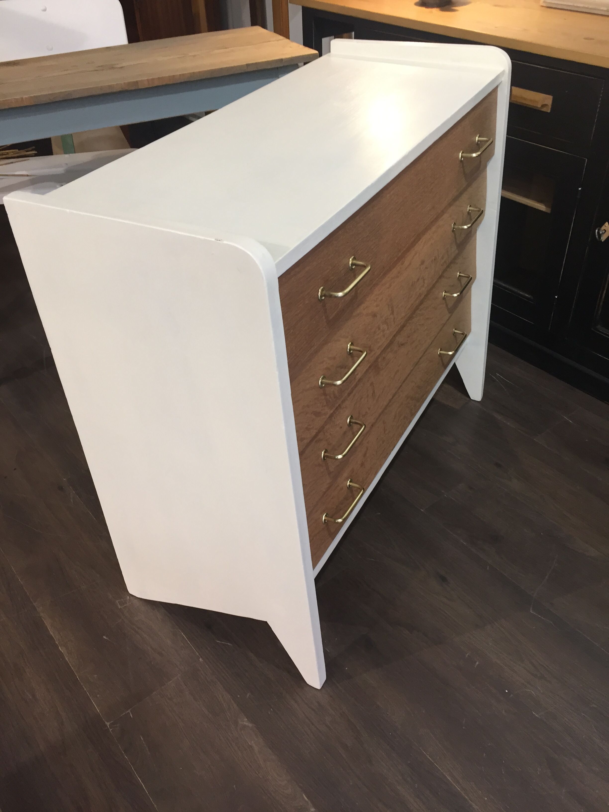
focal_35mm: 29
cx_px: 304
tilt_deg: -40.7
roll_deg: +3.0
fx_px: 680
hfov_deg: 48.2
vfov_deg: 61.7
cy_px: 406
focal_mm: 4.15
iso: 100
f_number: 2.2
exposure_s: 1/33
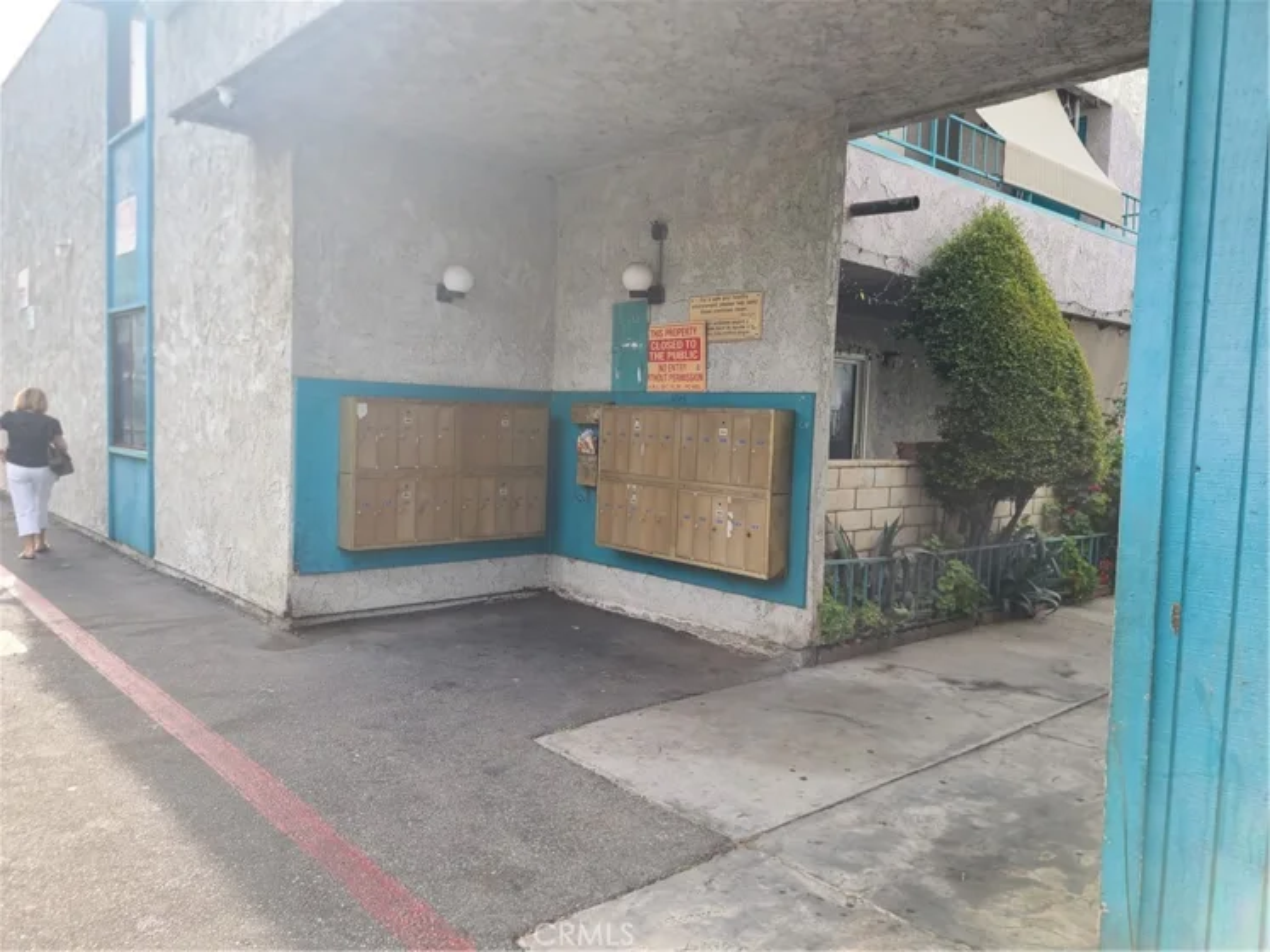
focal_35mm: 25
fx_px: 917
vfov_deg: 54.9
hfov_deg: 69.4
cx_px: 635
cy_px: 476
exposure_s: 1/197
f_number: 1.8
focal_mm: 7
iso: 16
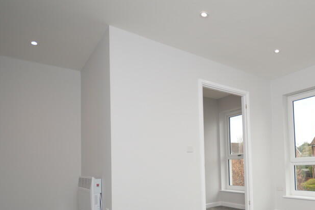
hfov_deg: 64.9
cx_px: 253
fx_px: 219
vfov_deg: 49.6
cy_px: 152
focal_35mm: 25
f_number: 4
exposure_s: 1/125
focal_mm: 10
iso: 160
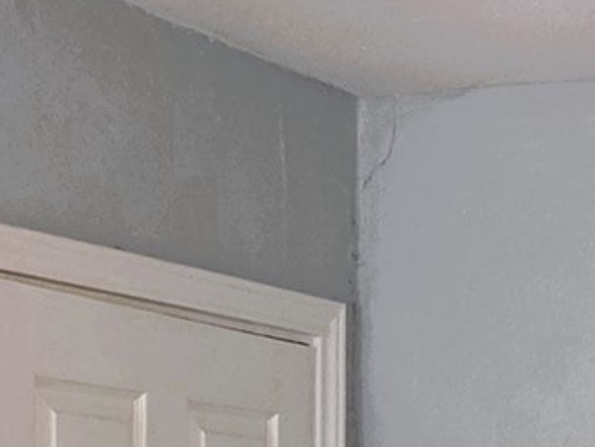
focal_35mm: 141
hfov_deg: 13.4
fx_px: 2425
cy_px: 581
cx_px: 816
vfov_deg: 10.3
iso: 400
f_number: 1.8
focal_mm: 5.4
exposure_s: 1/120
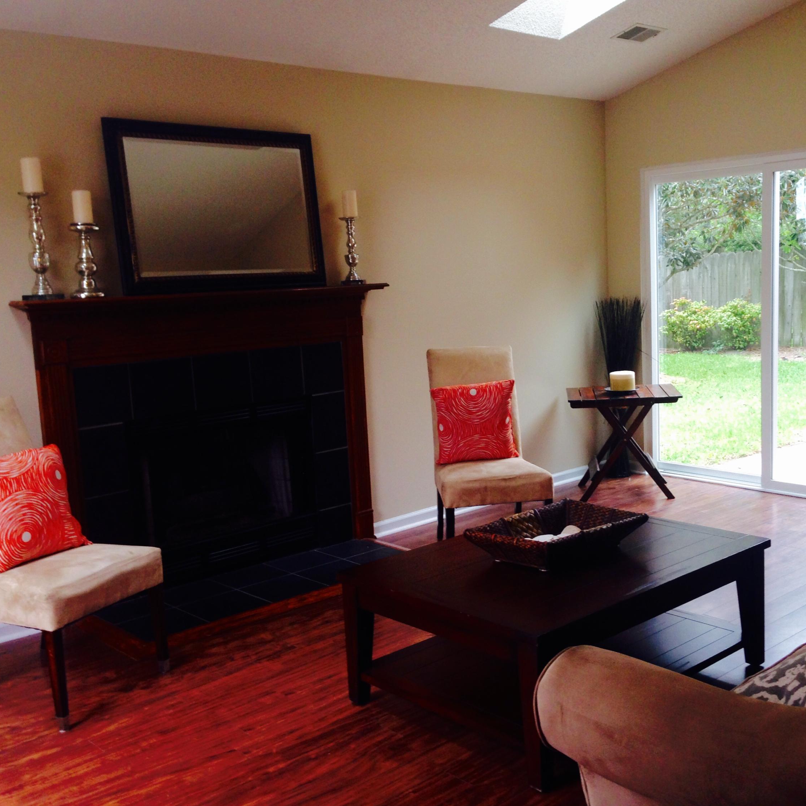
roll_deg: +1.0
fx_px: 1027
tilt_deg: -7.7
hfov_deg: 42.7
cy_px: 403
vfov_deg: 42.8
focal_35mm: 39
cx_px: 477
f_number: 2.4
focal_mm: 4.12
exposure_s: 1/60
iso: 64
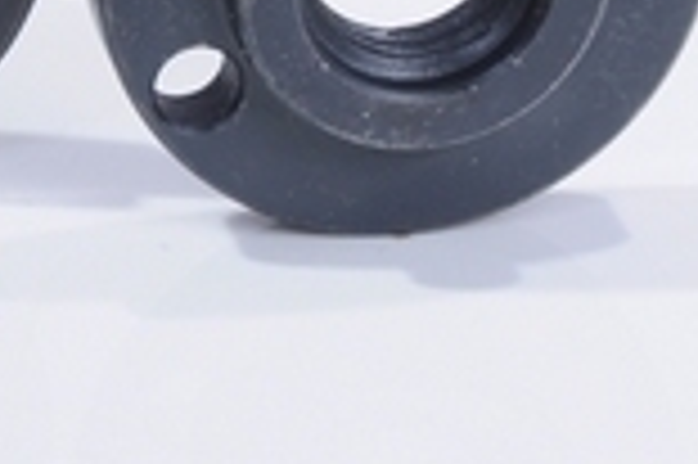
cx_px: 50
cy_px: -63
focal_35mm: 412
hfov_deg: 5.0
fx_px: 7972
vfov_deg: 3.3
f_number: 25
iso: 200
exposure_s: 1/160
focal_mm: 85
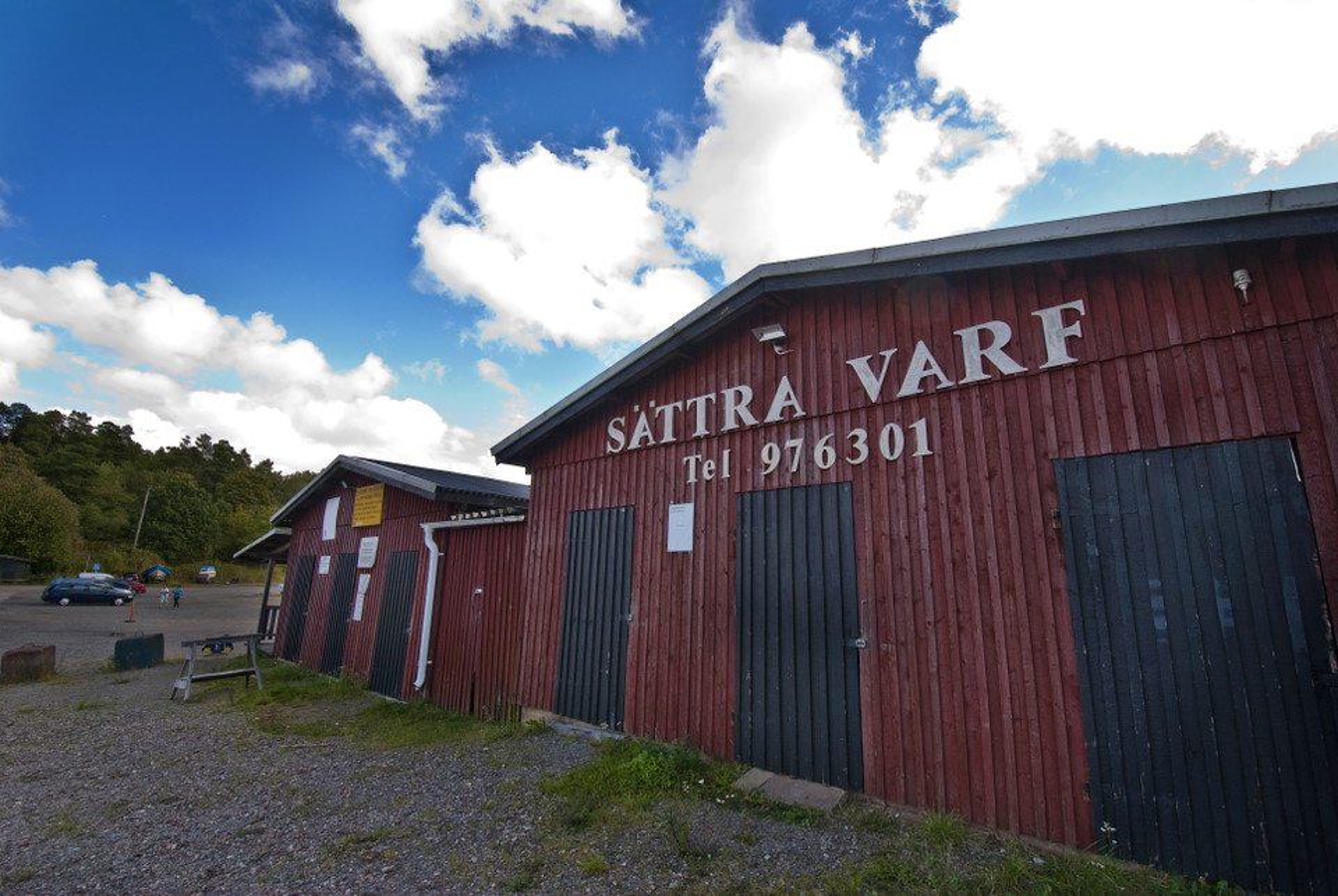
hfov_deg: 100.3
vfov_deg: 77.5
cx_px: 669
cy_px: 448
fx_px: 558
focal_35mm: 15
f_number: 8
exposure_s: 1/100
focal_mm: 10
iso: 200
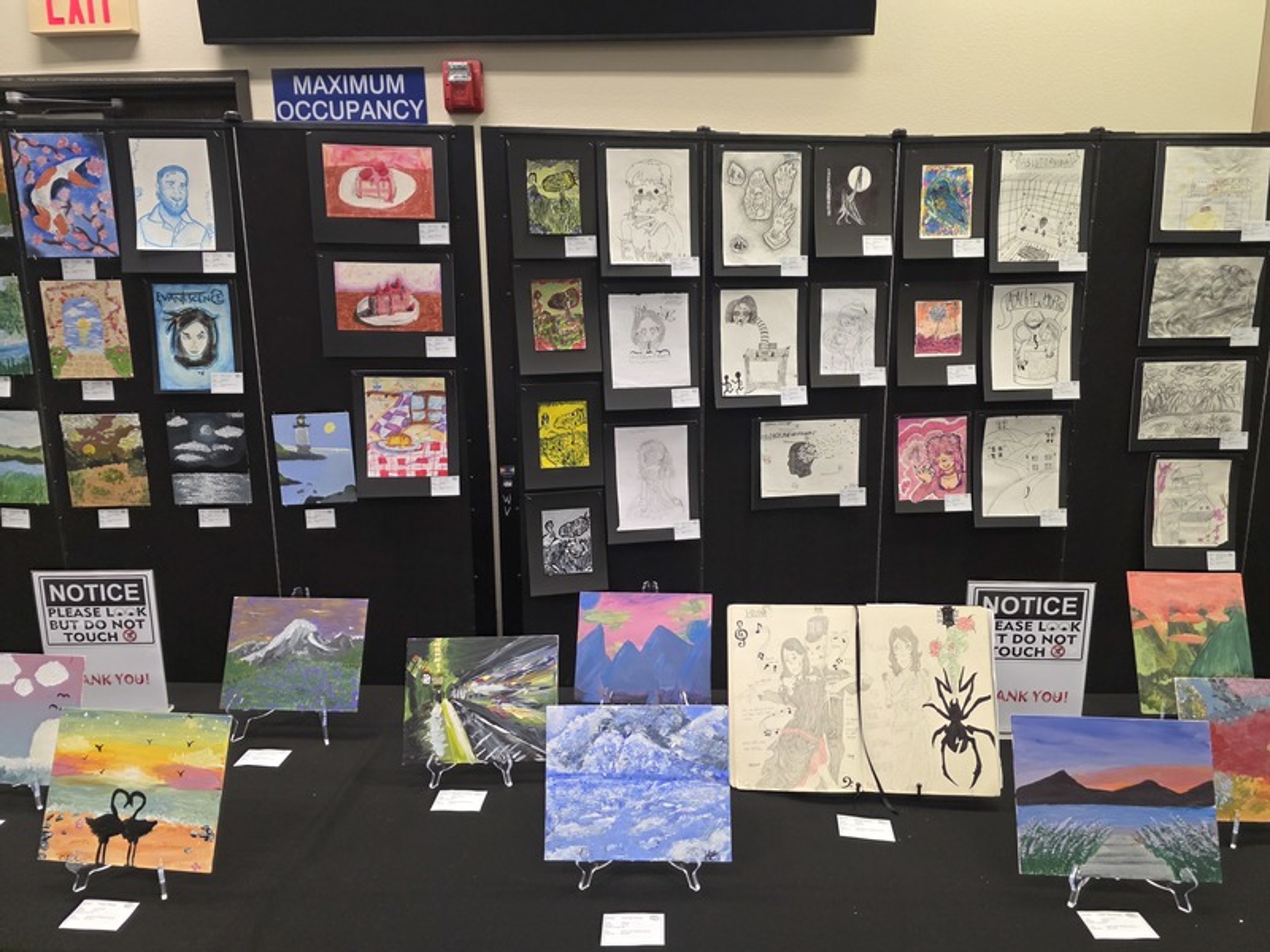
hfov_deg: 73.9
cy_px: 476
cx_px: 635
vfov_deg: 58.9
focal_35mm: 23
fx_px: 844
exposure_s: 1/120
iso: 400
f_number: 1.7
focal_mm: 6.3
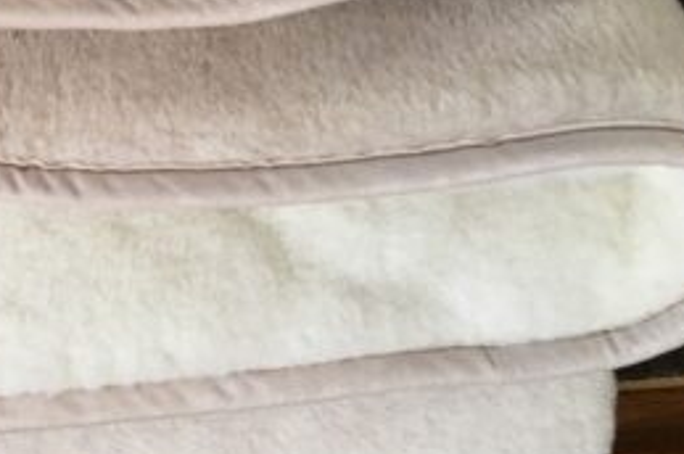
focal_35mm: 70
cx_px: -48
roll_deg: +2.1
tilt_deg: -35.9
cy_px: 29
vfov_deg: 19.0
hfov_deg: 26.8
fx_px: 1328
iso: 125
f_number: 2.2
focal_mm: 4.15
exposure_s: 1/33
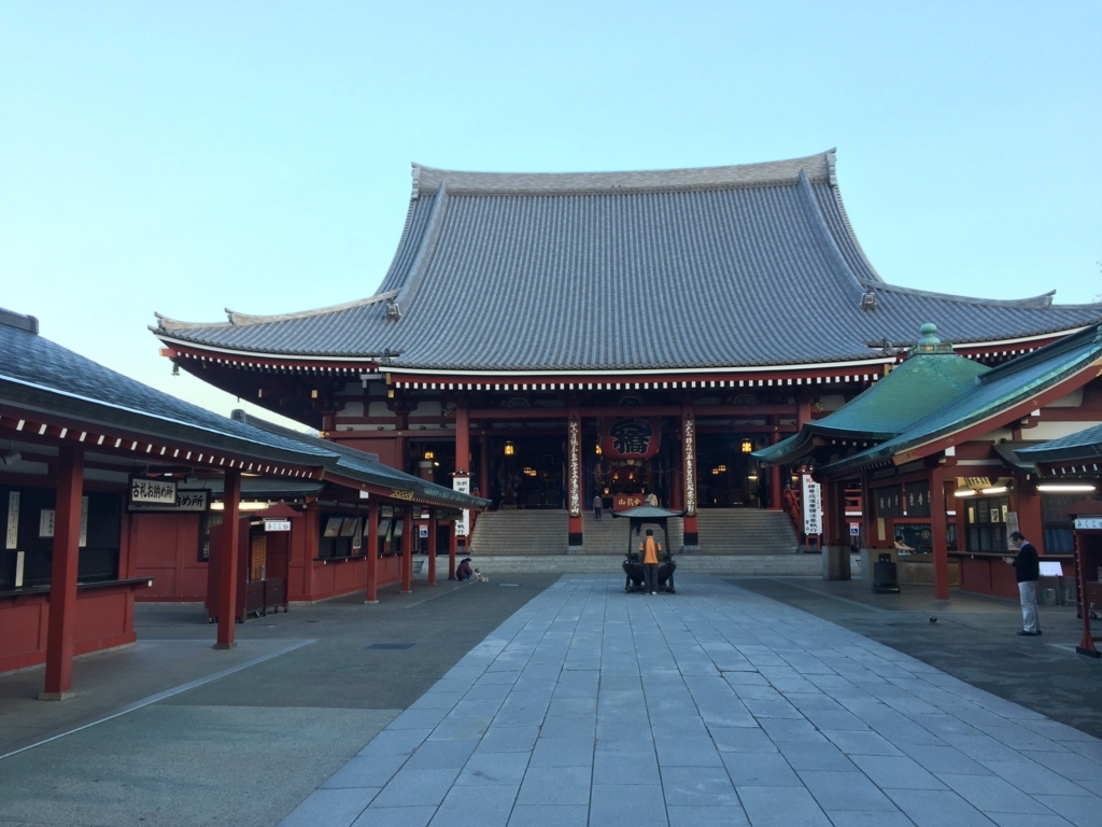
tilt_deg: +8.5
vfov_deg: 48.2
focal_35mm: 29
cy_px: 414
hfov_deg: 61.7
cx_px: 551
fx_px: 923
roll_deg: -0.8
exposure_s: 1/40
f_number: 2.2
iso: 32
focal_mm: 4.15
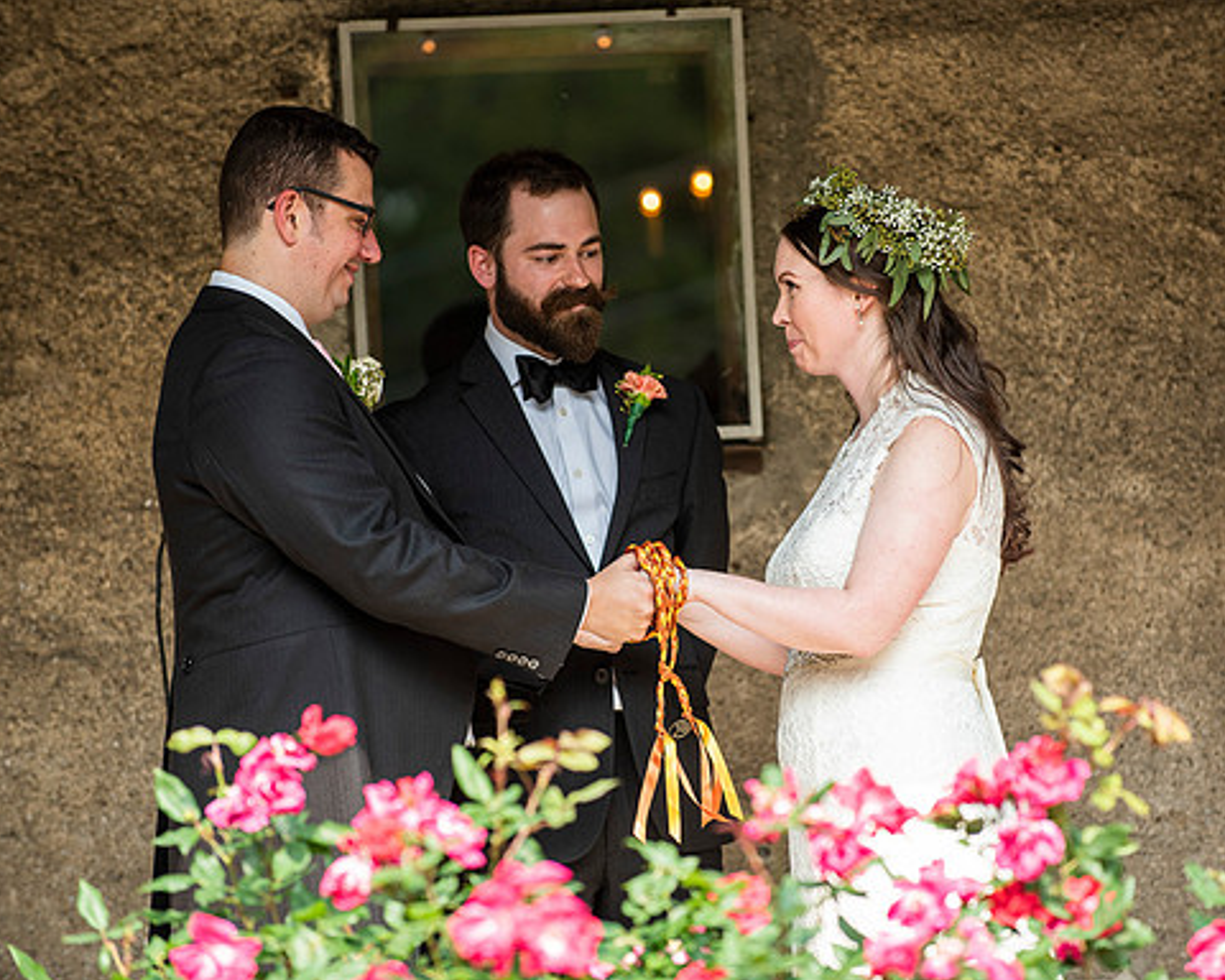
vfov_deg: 6.8
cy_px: 491
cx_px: 679
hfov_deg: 8.5
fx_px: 8230
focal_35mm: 227
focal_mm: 200
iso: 400
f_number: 3.5
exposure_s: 1/640
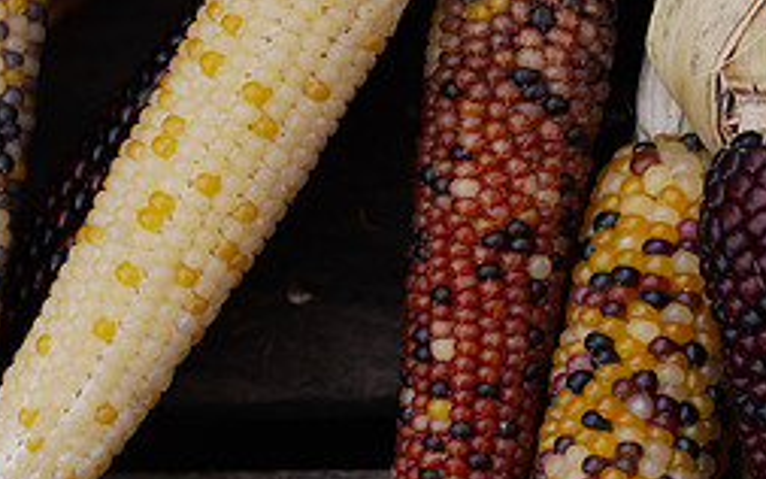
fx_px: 4571
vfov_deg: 6.0
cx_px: 645
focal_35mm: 219
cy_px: 238
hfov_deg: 9.5
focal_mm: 45
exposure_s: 1/125
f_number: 3.2
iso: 100
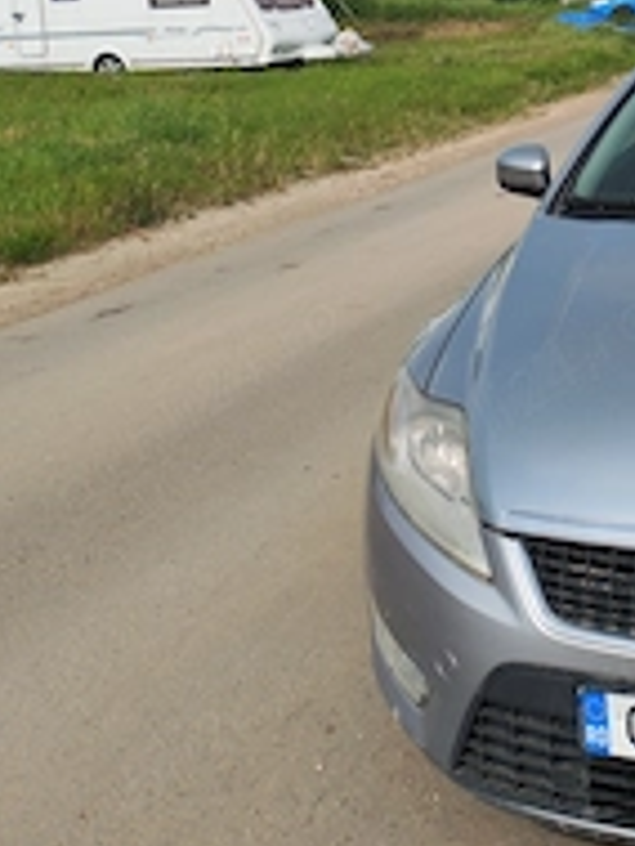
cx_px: 666
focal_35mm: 57
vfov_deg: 32.6
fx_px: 1393
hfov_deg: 24.3
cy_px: 139
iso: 50
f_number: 1.9
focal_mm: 6.12
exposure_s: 1/790
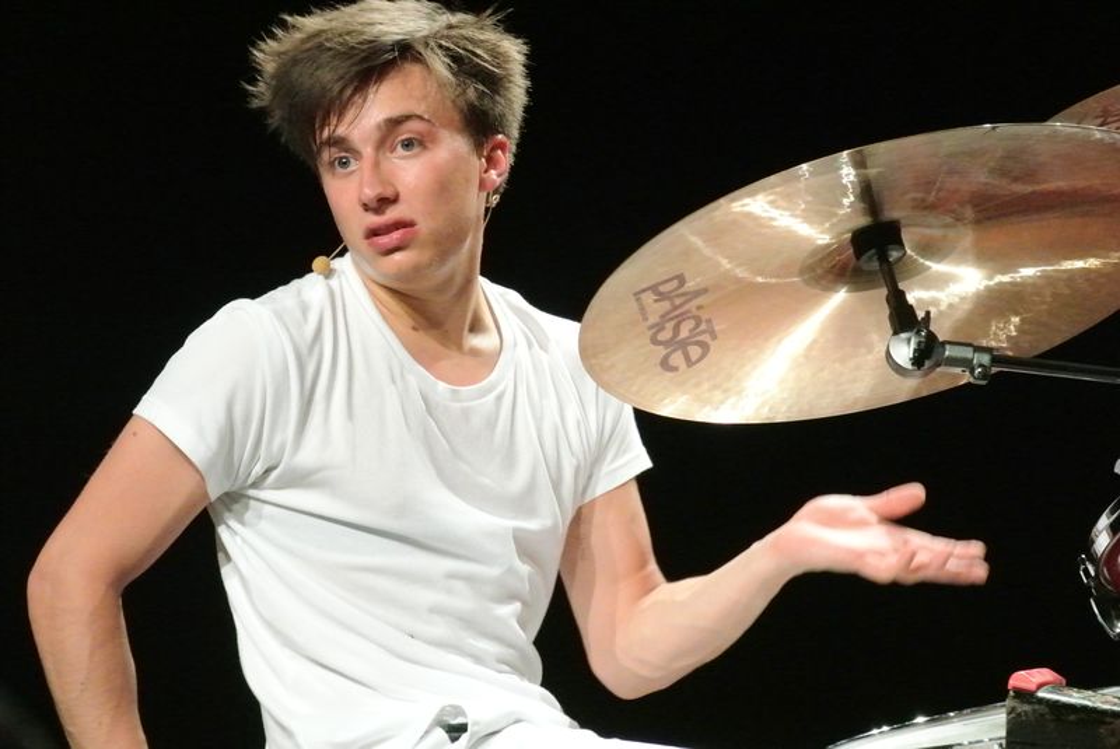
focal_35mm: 233
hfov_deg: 8.8
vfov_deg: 5.9
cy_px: 374
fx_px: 7255
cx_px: 560
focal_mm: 86.5
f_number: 7.1
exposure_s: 1/100
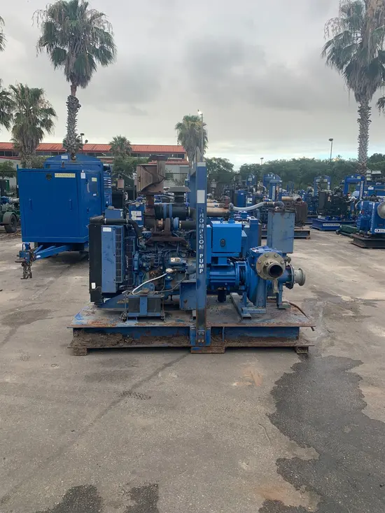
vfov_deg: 67.3
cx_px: 192
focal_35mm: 26
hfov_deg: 53.1
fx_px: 385
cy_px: 256
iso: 25
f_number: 1.8
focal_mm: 4.25
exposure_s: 1/285
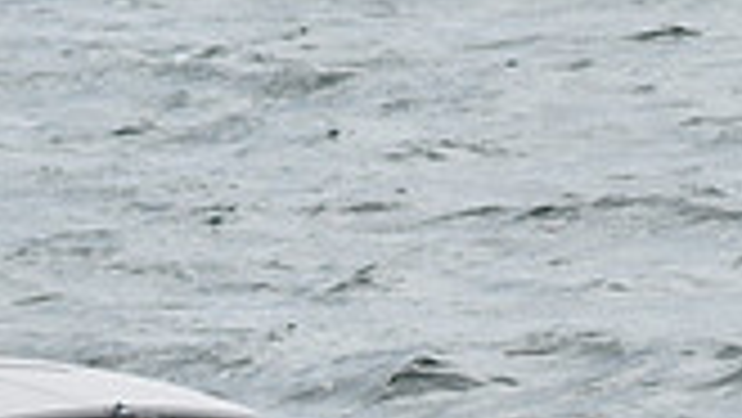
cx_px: -103
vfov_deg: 1.3
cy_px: 748
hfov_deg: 2.3
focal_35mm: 942
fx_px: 18543
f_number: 8
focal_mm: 170
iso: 400
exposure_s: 1/1000
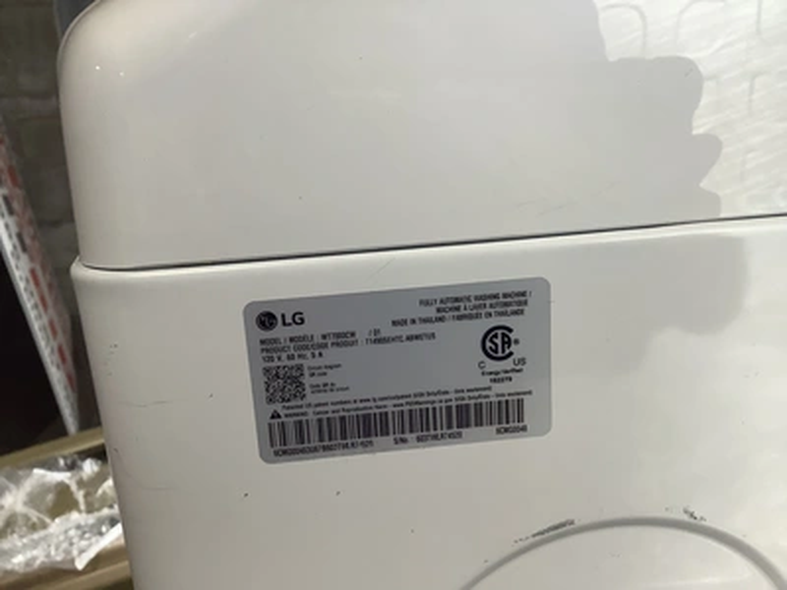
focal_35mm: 31
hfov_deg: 58.4
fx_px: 705
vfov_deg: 45.4
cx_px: 394
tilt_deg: -16.7
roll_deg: +2.3
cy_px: 295
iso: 80
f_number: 2.4
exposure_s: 1/120
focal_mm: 3.3
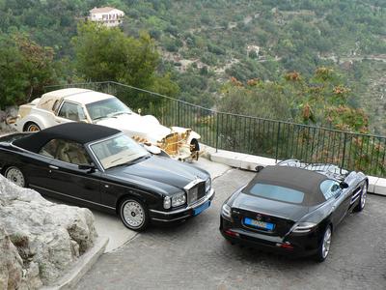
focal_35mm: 57
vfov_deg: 25.7
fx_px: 636
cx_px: 193
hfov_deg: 33.8
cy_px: 145
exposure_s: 1/80
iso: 80
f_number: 4
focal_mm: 9.5
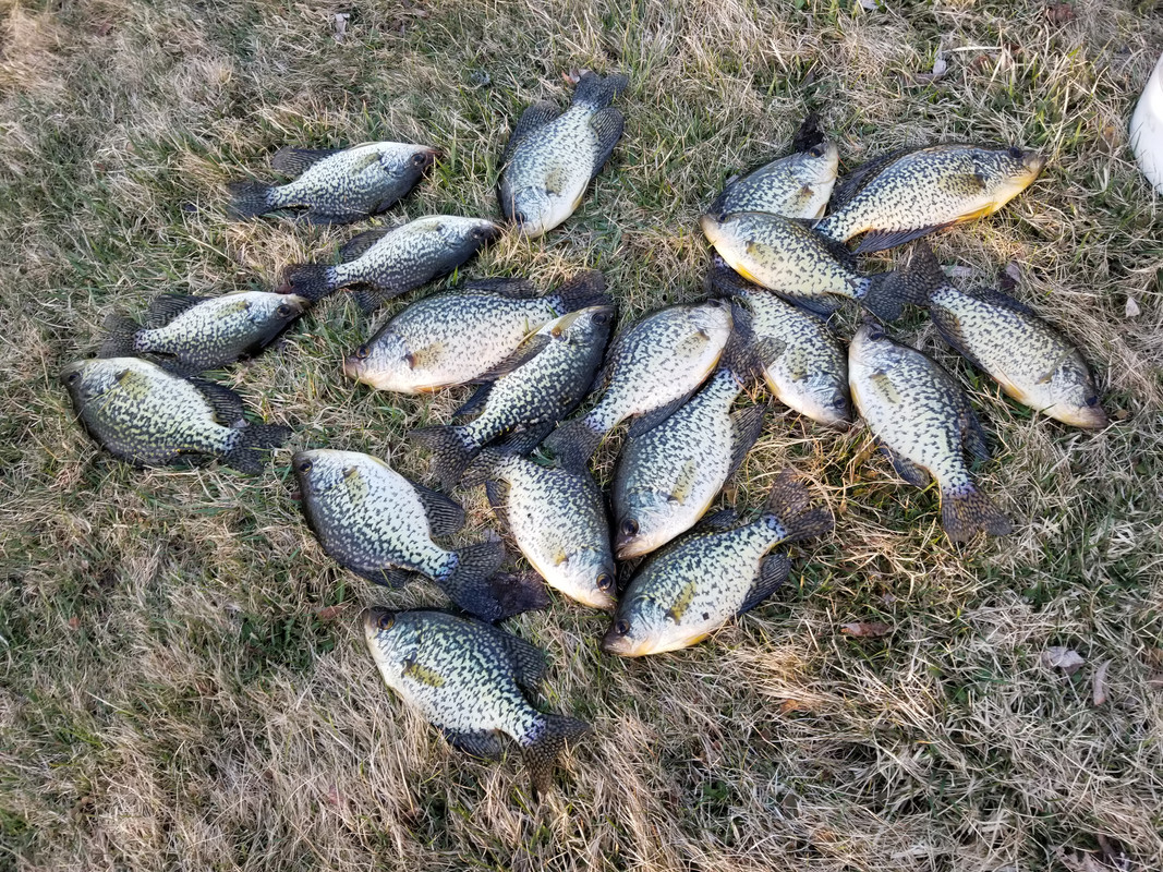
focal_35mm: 26
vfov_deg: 53.1
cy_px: 436
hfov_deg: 67.3
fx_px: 873
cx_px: 582
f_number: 1.7
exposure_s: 1/128
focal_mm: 4.25
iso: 50
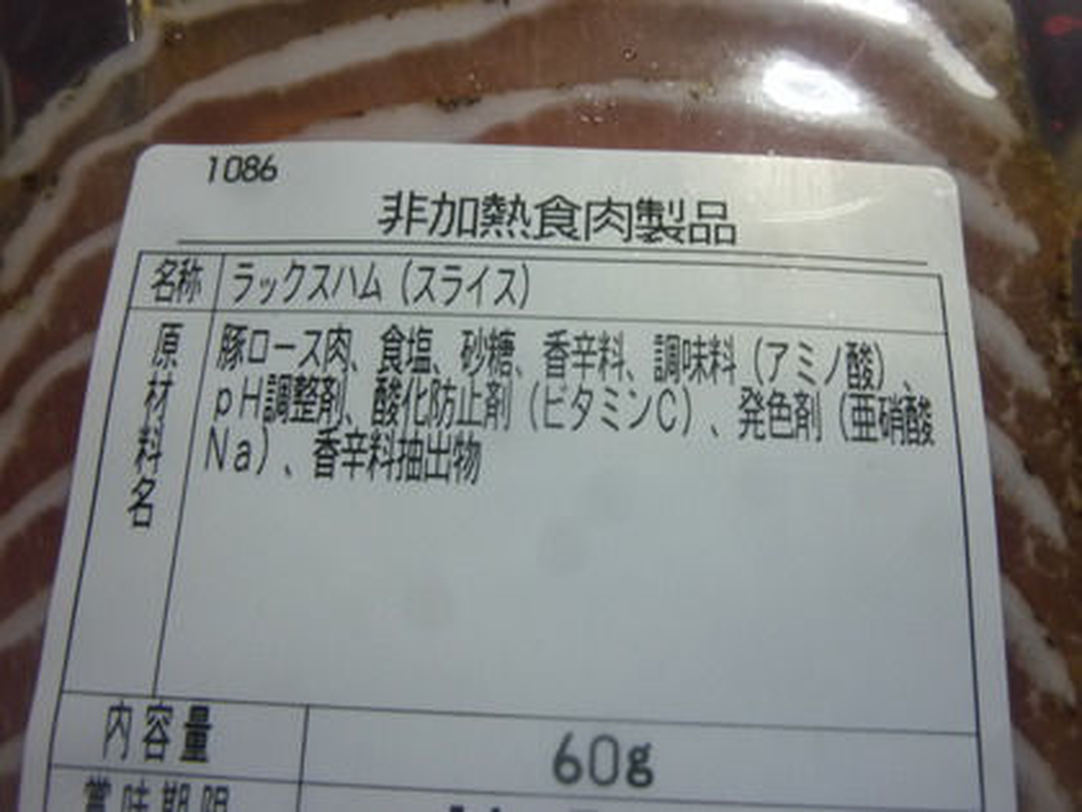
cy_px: 406
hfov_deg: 69.4
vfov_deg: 54.9
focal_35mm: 25
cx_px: 541
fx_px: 781
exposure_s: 1/30
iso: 250
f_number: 3.3
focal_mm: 4.5
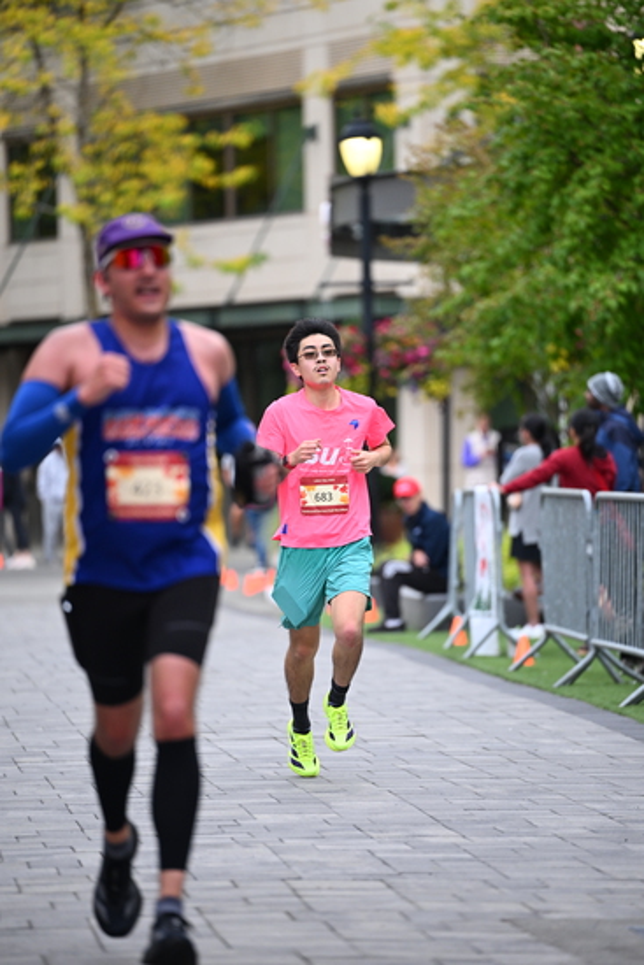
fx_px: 5363
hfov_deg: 6.9
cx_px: 322
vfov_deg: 10.3
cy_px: 482
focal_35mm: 200
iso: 1000
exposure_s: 1/1600
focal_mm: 200
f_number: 2.8
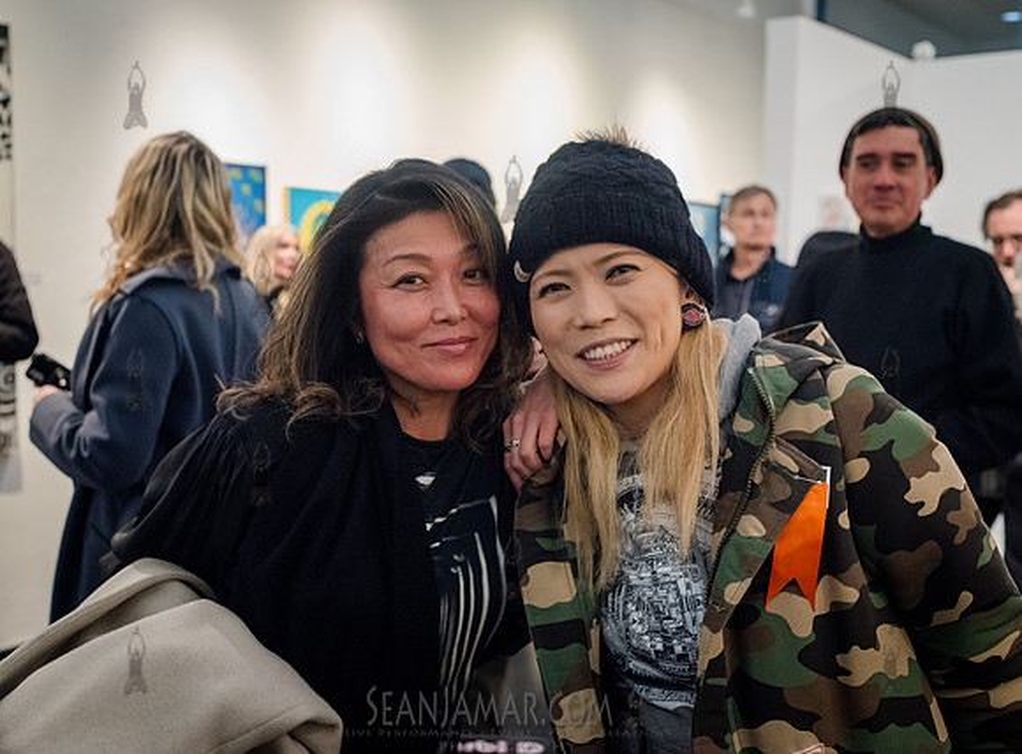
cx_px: 473
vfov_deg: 35.5
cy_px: 360
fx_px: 1176
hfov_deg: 46.9
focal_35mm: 40
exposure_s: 1/250
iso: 5000
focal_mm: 35
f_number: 4
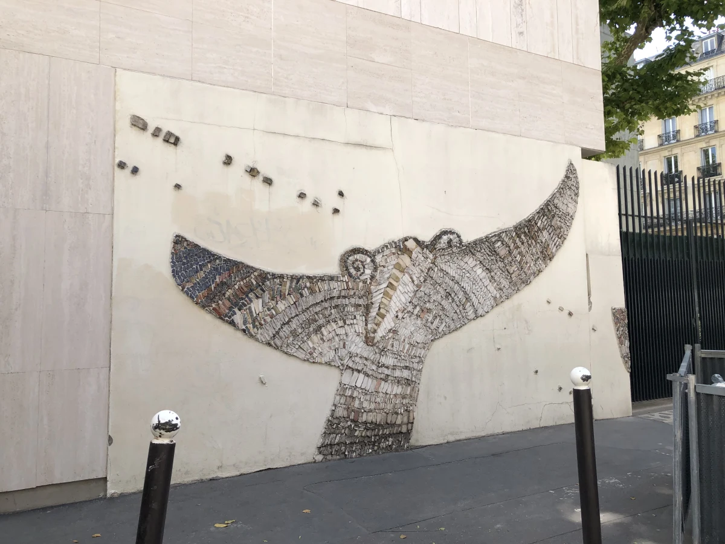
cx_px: 362
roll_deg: +1.4
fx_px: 586
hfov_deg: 63.4
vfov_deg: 49.7
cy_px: 272
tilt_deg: +6.3
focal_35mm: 28
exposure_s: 1/607
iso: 20
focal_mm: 4
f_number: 1.8
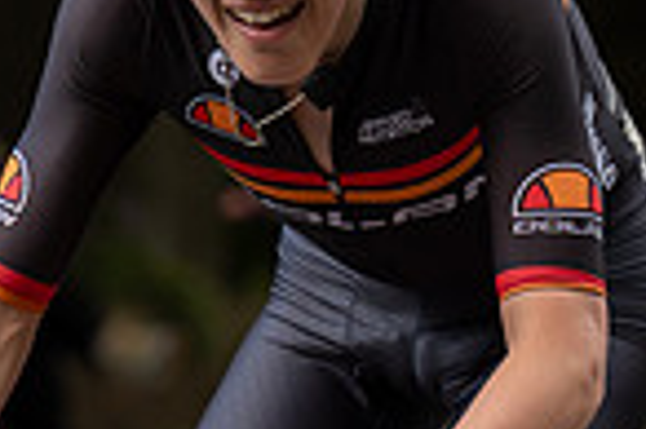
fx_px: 10844
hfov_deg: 3.4
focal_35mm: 605
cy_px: -72
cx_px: 262
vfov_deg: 2.3
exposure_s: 1/800
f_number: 3.5
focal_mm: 131
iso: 400
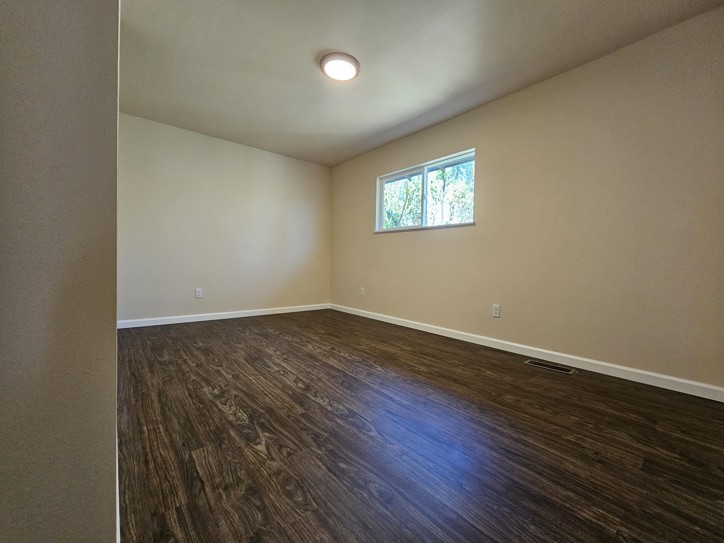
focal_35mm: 13
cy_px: 272
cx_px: 362
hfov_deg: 106.2
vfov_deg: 89.9
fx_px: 272
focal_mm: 2.2
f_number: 2.2
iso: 320
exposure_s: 1/60
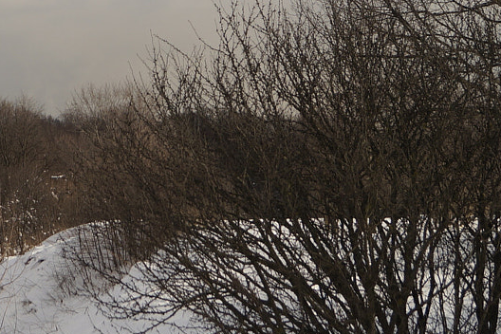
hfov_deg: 18.0
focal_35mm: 109
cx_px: -63
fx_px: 1517
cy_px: 106
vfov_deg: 12.5
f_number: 4
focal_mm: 24
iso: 100
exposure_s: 1/1600
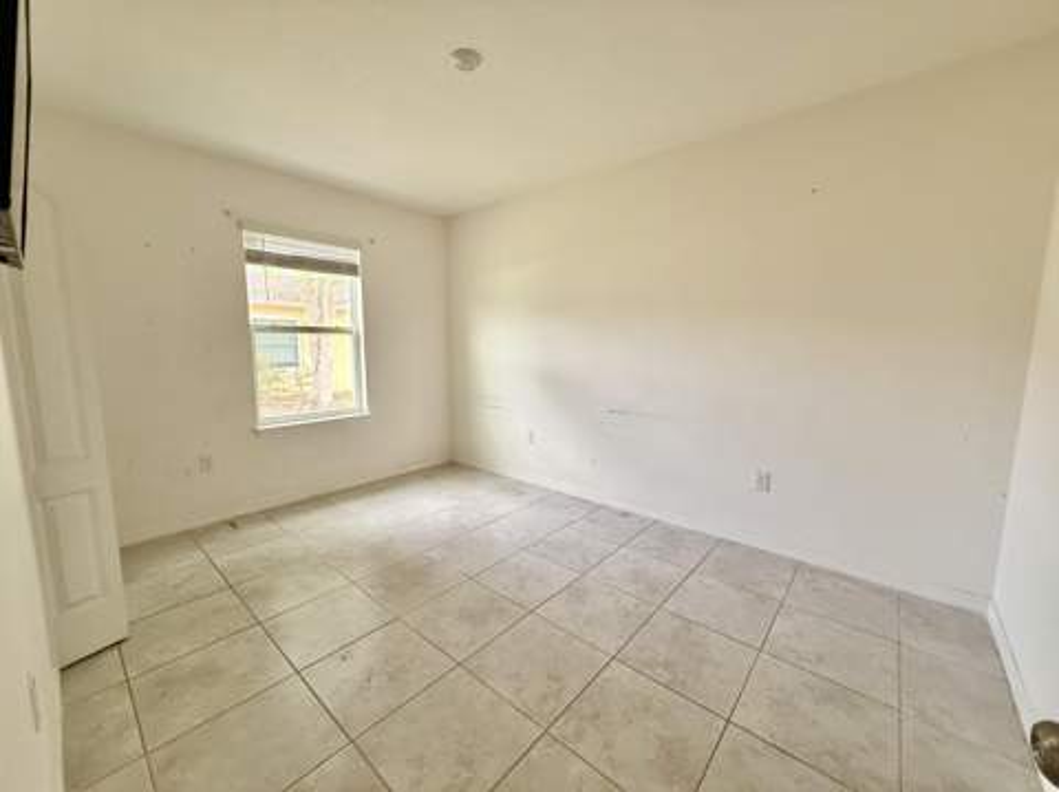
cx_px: 530
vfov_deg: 85.6
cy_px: 396
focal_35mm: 14
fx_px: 428
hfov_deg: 102.1
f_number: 2.2
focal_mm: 2.22
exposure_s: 1/120
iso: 160
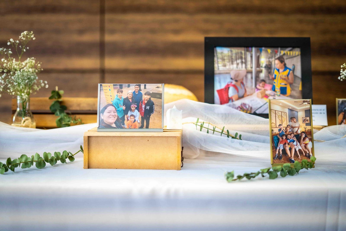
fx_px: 481
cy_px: 116
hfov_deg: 39.6
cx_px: 173
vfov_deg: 27.0
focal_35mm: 50
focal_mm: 50
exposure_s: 1/320
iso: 1000
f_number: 1.8
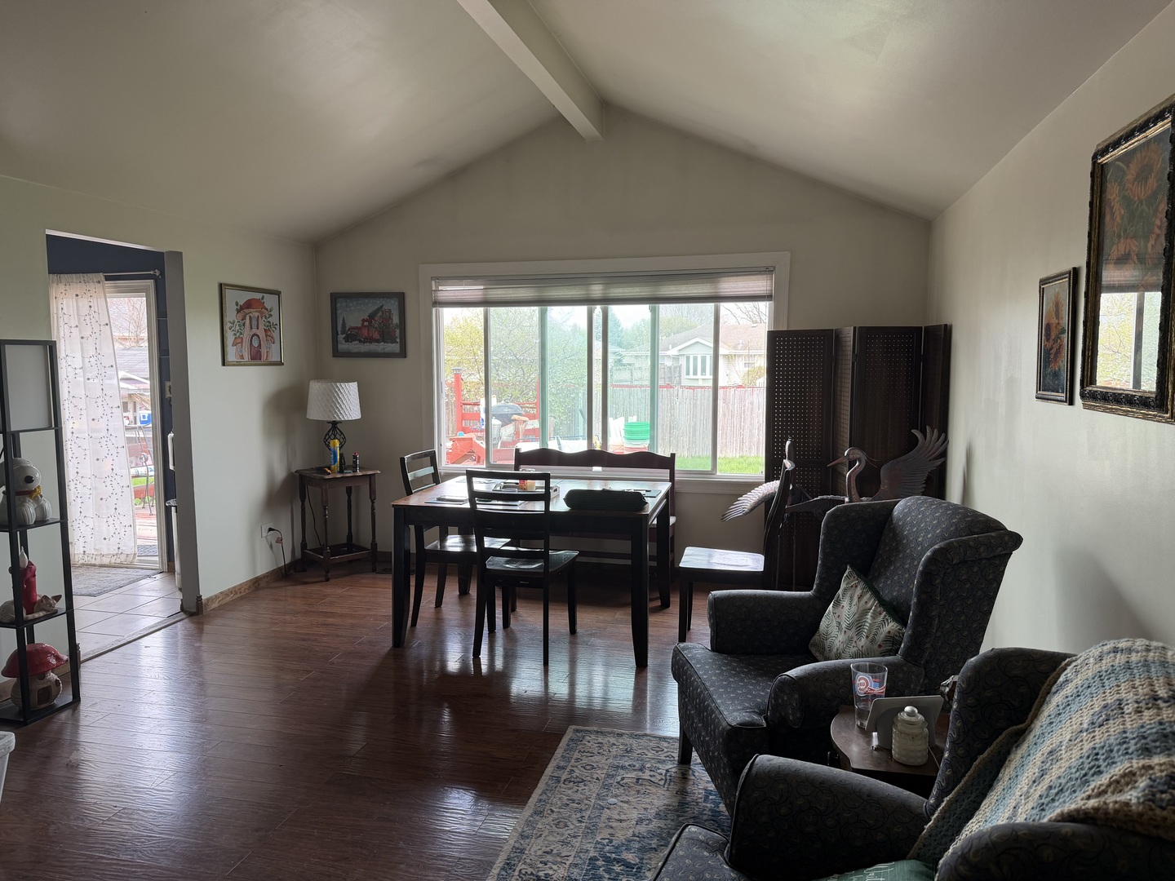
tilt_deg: -5.9
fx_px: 815
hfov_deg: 71.6
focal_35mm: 24
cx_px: 588
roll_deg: +0.5
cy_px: 440
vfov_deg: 56.8
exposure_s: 1/120
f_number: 1.78
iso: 100
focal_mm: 6.76
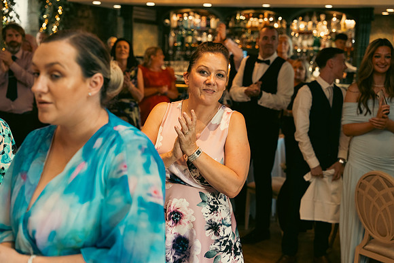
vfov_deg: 25.1
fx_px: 591
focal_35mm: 54
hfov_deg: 36.9
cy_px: 132
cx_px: 197
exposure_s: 1/160
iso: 2500
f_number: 3.5
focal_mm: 54
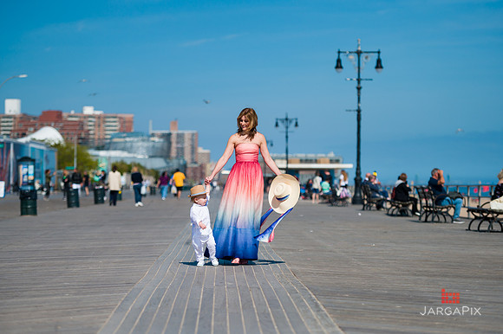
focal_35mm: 112
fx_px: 1564
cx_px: 252
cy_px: 167
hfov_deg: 18.3
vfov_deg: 12.2
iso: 200
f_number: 3.2
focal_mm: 112
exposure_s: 1/8000
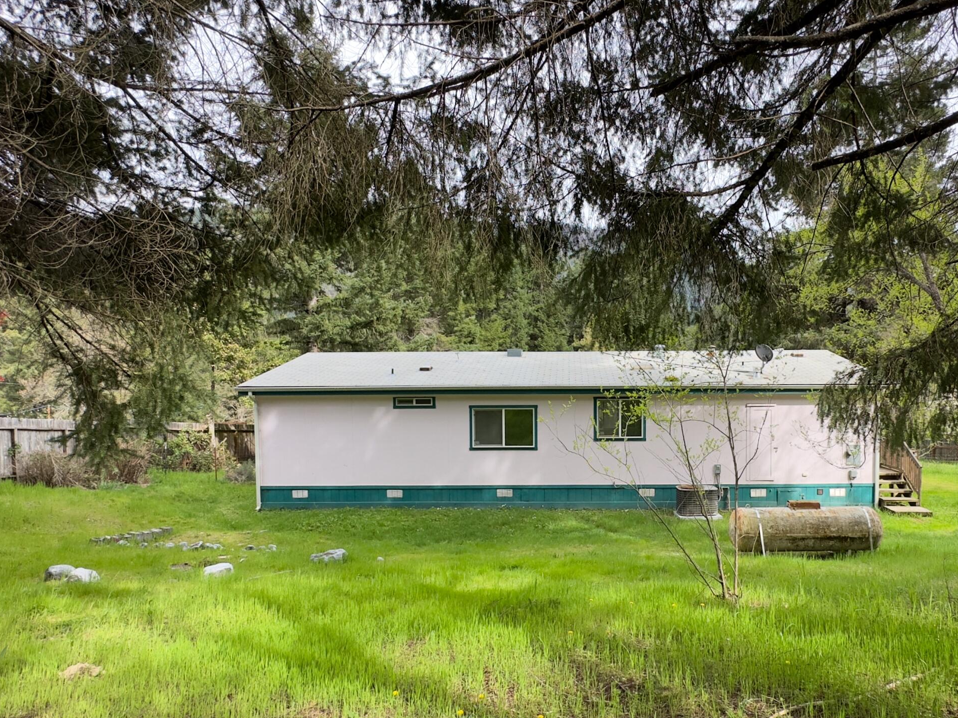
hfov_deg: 75.7
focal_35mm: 22
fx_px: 609
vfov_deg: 60.9
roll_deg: -1.0
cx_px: 566
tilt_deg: -3.1
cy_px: 403
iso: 40
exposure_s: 1/422
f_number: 2.2
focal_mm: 2.22
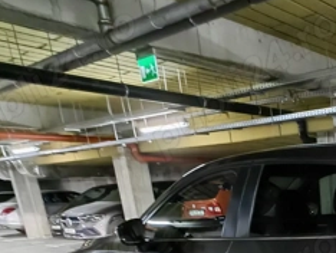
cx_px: 345
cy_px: 318
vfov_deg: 29.3
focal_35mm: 41
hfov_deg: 39.6
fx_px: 398
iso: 1600
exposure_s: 1/25
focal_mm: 1.96
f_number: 2.2
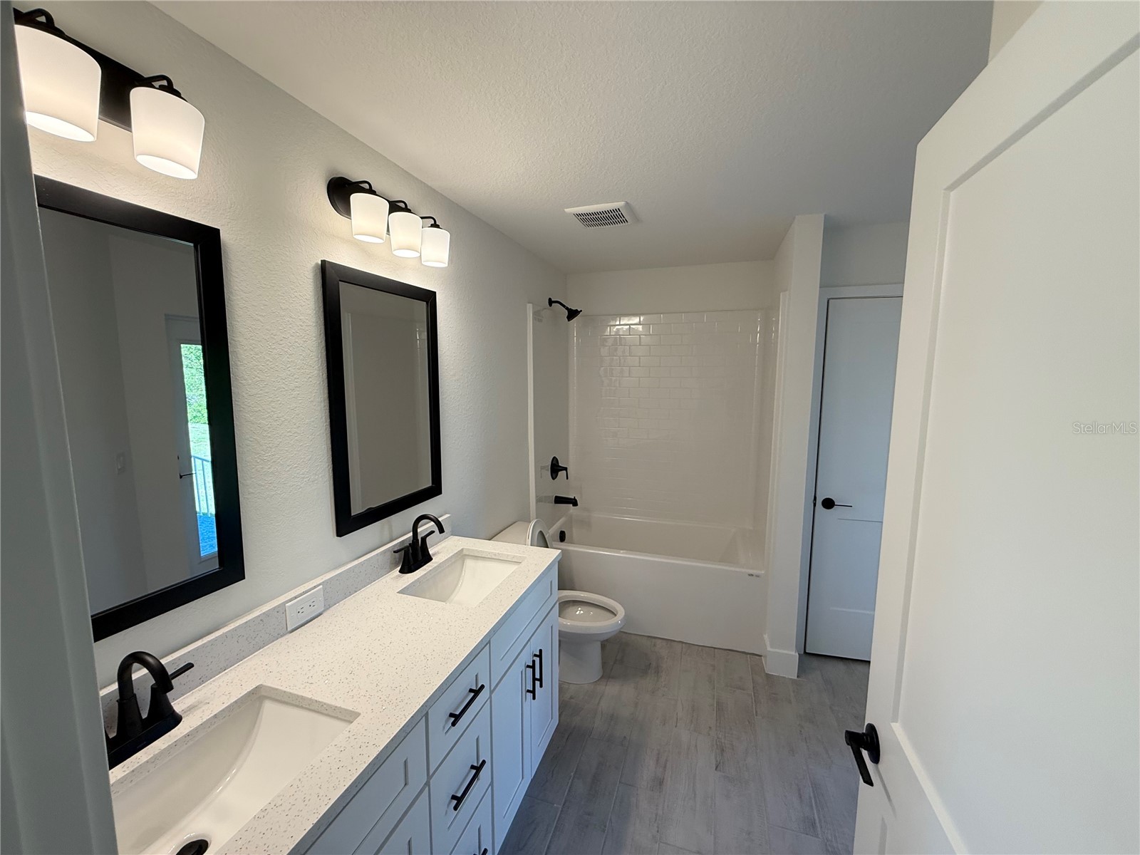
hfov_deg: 102.1
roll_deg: -0.7
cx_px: 570
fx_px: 461
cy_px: 428
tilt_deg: -6.7
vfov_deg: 85.7
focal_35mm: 14
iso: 125
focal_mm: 2.22
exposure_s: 1/120
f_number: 2.2
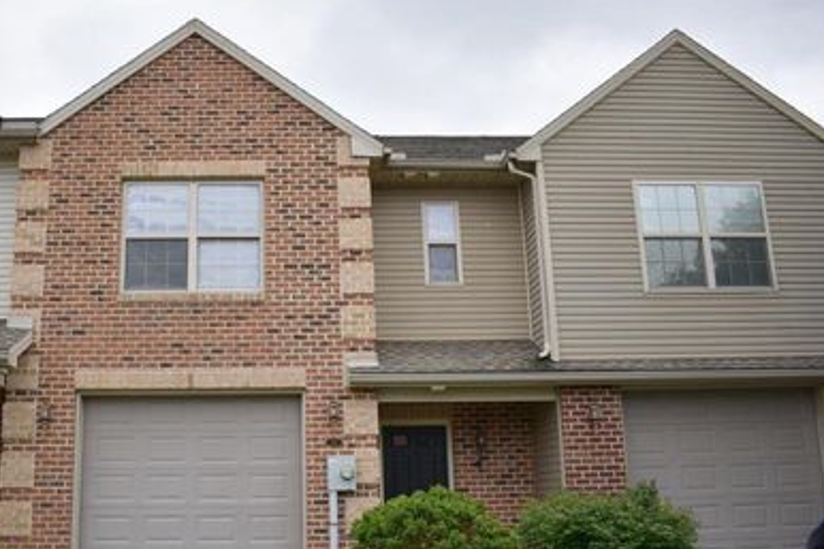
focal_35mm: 35
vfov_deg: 37.8
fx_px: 801
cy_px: 298
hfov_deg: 53.6
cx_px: 292
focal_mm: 18
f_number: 3.5
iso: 200
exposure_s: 1/1600
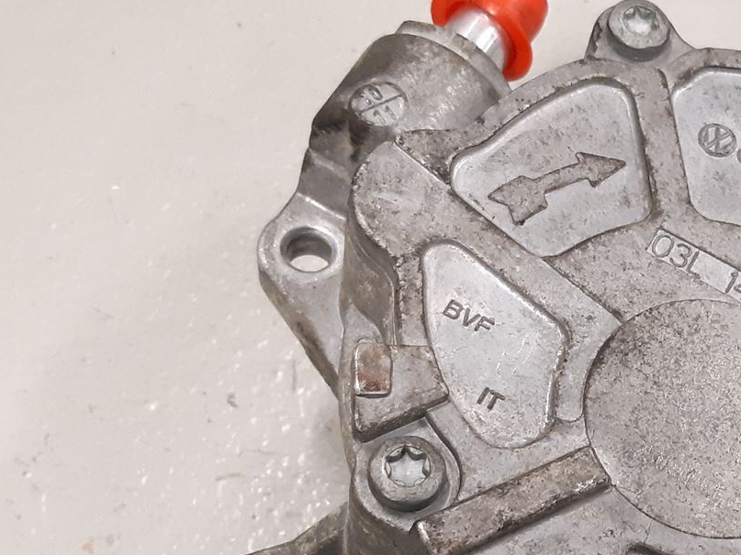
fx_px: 1413
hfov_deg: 28.1
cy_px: 433
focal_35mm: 66
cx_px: 688
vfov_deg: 22.0
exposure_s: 1/50
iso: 250
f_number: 1.7
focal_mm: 3.93
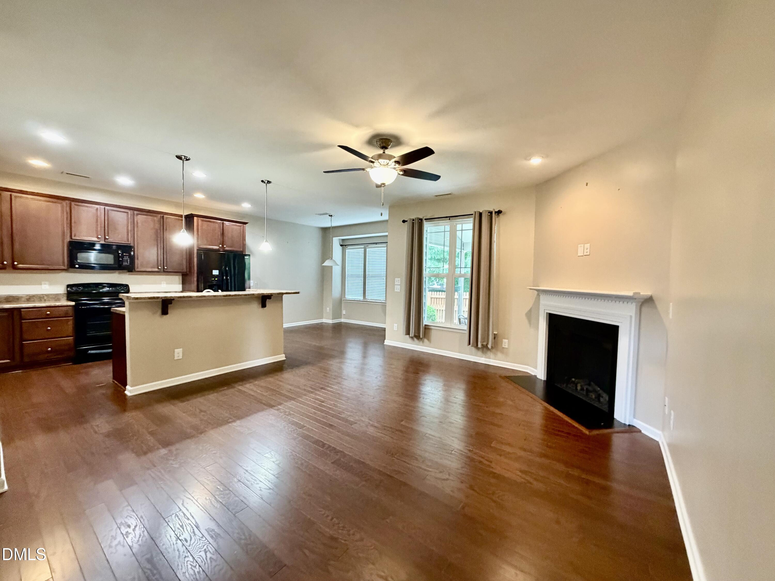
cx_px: 388
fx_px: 313
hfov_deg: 102.1
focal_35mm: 14
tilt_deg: -2.8
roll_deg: -0.6
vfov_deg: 85.7
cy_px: 290
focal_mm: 2.22
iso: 640
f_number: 2.2
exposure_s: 1/60
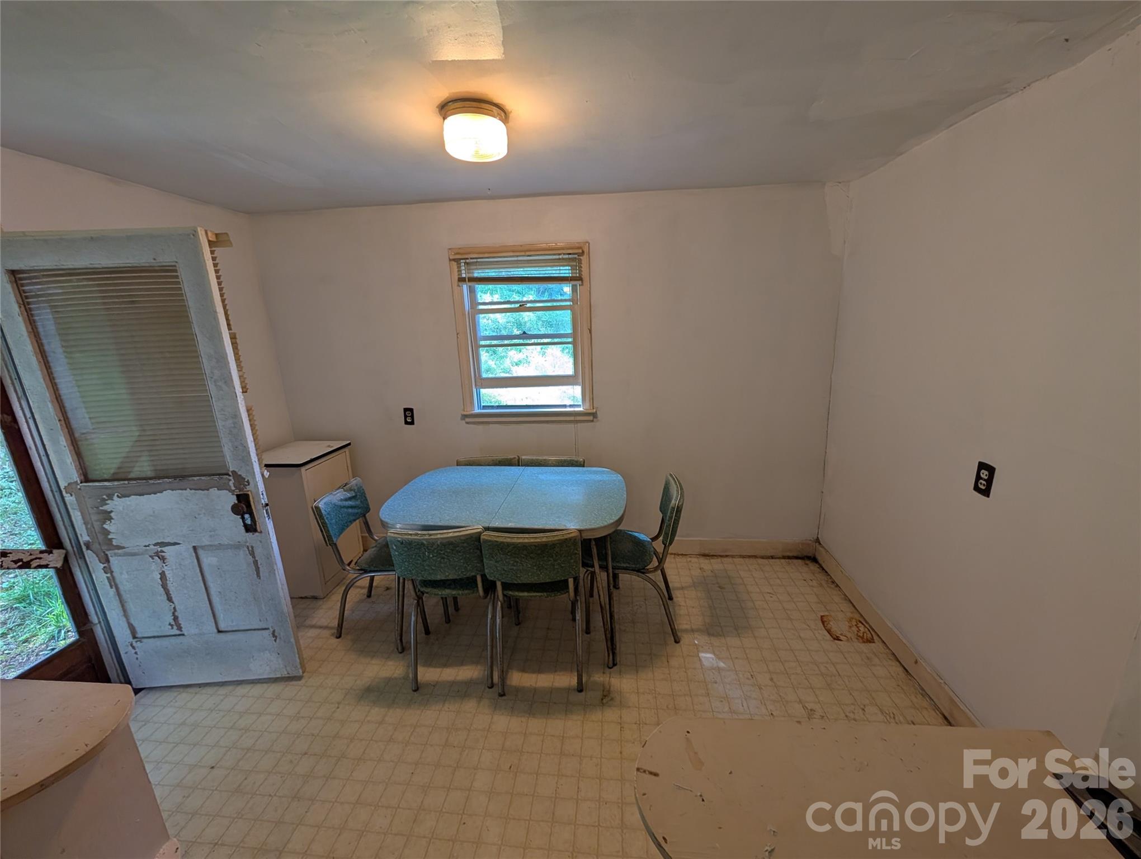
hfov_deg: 110.5
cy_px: 430
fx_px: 396
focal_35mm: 12
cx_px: 570
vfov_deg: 94.6
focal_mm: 2.02
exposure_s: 1/120
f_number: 1.7
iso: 99
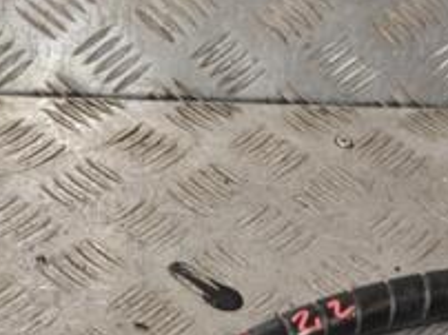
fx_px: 1551
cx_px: 240
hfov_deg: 16.4
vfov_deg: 12.1
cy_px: 397
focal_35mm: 120
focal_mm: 28
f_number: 7.1
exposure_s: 1/200
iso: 800
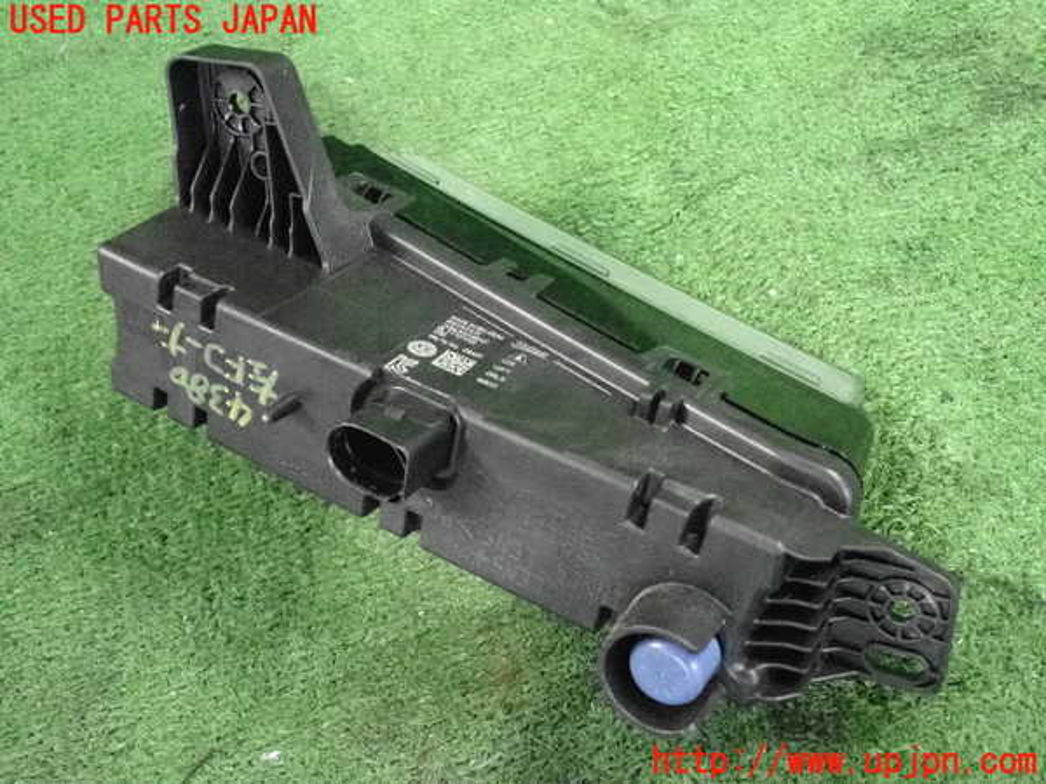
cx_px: 523
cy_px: 392
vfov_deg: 32.9
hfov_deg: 42.9
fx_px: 1330
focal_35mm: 44
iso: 6400
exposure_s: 1/125
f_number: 2.9
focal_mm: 7.84
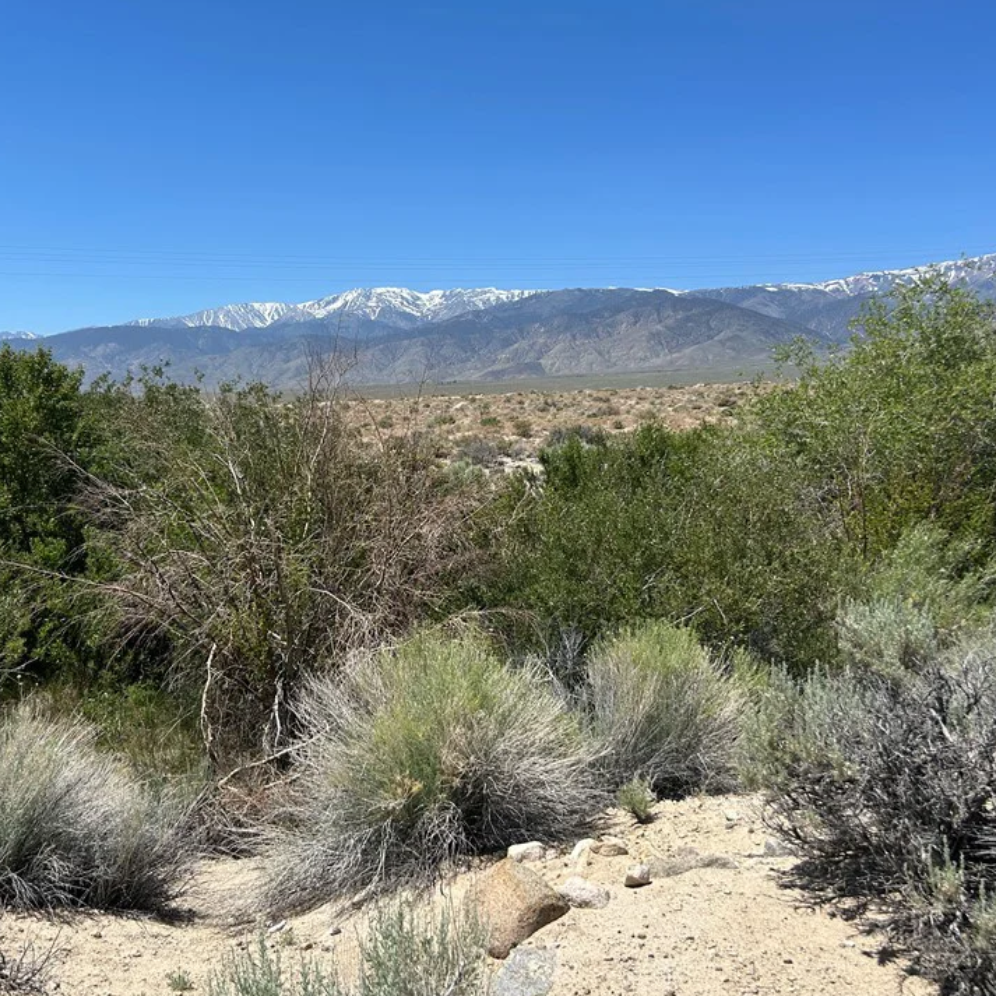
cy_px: 478
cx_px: 363
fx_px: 1074
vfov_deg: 49.7
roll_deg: -0.2
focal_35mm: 33
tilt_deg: -2.9
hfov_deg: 49.2
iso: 50
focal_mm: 5.7
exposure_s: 1/4831
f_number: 1.5
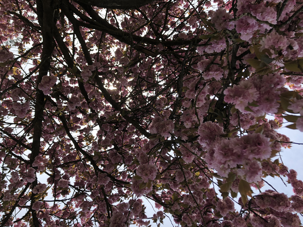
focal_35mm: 28
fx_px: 245
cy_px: 114
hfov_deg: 63.4
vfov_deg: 49.7
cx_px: 152
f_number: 1.8
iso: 20
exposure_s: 1/747
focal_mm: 4
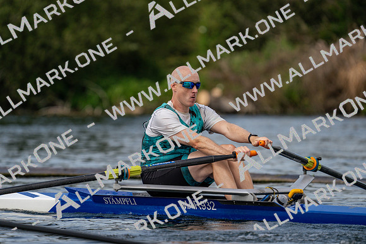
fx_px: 4261
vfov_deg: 3.3
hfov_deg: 4.9
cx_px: 183
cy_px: 122
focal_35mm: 419
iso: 400
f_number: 6.3
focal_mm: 419
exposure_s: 1/1600
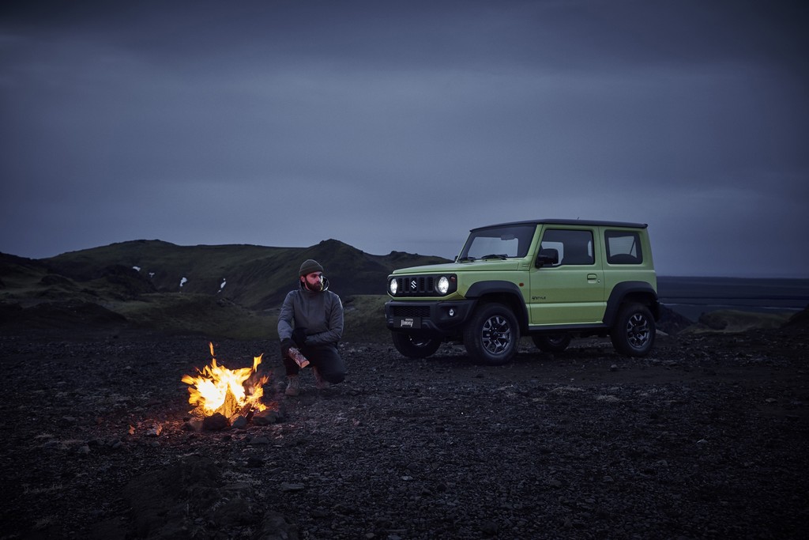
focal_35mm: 38
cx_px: 404
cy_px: 270
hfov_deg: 50.7
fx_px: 854
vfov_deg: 35.1
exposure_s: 1/60
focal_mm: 38
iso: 800
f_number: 5
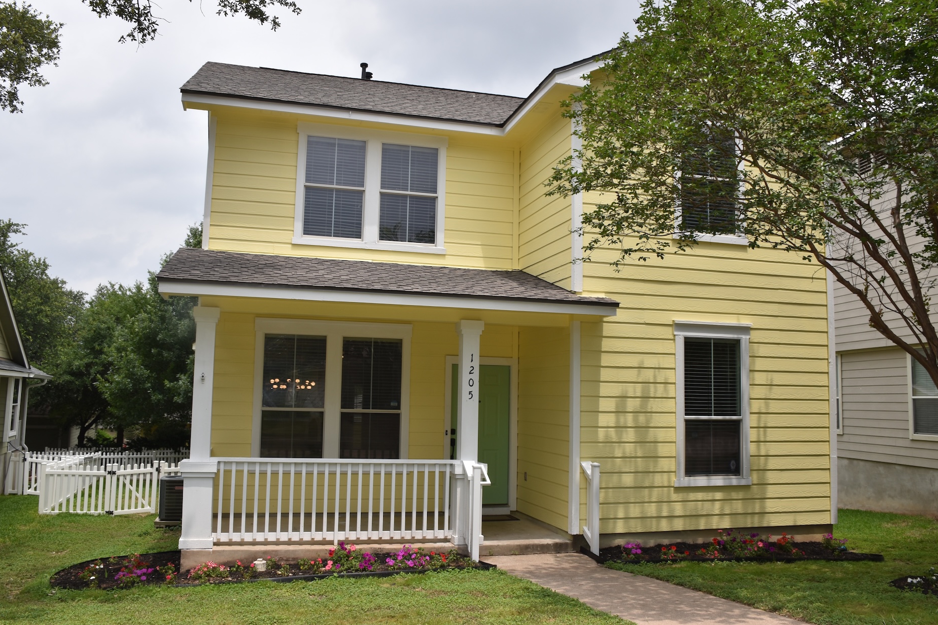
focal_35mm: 31
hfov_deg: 60.3
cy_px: 305
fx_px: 808
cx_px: 466
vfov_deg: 42.3
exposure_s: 1/200
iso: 100
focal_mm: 20
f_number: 10
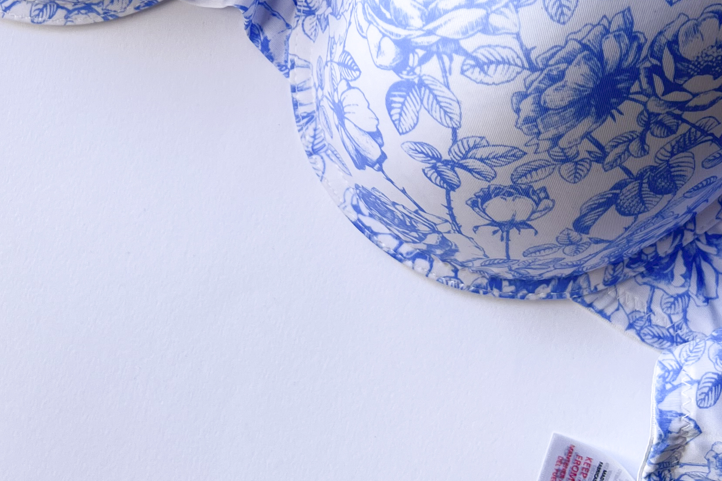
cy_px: -83
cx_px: 297
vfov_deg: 19.5
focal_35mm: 66
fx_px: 1323
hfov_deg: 30.5
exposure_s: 1/140
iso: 32
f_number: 1.5
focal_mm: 5.7
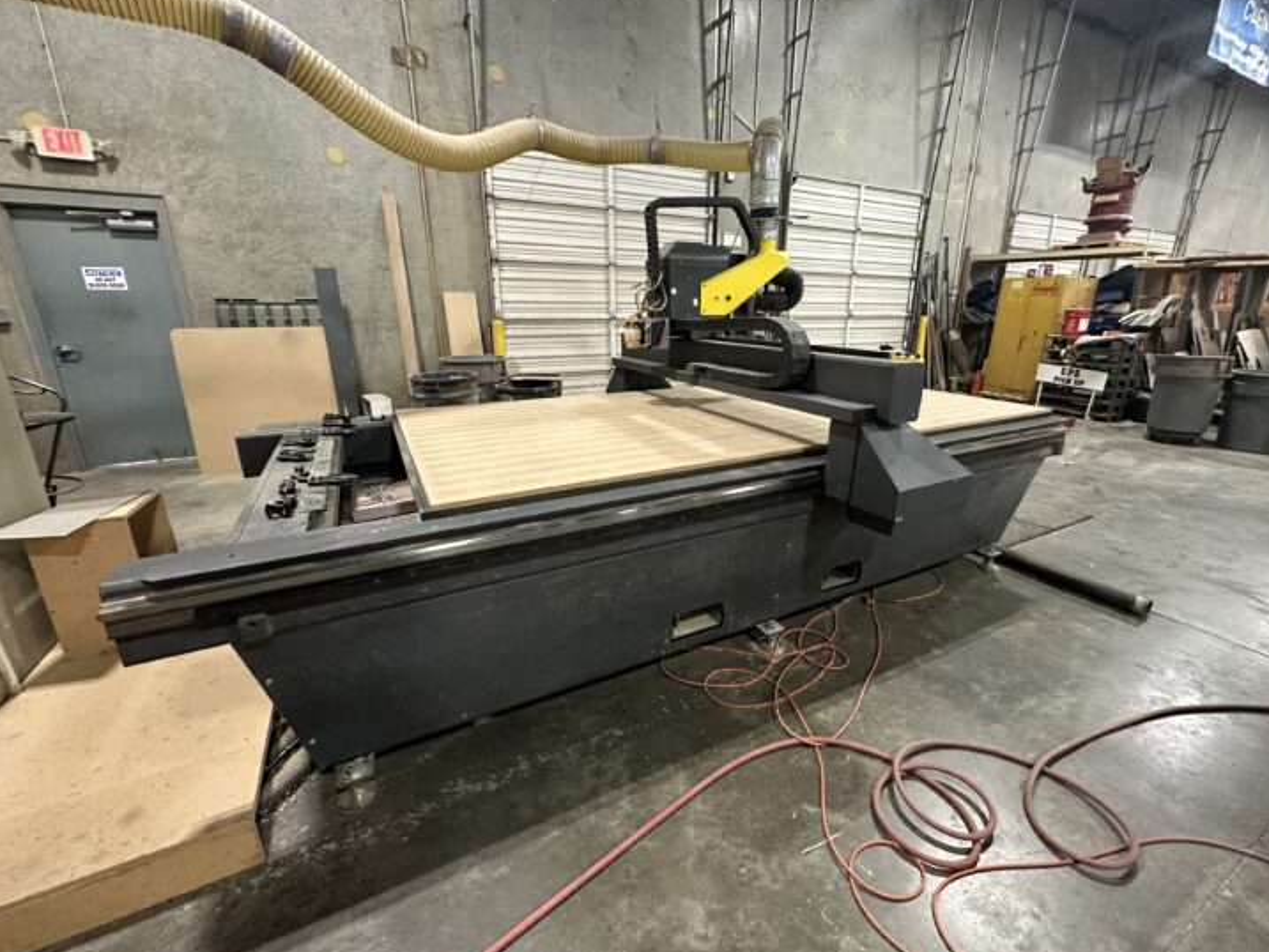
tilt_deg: -16.8
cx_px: 665
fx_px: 550
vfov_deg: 81.8
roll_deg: +0.2
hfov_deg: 98.1
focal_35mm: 15
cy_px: 469
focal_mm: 2.22
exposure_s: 1/60
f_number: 2.2
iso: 400
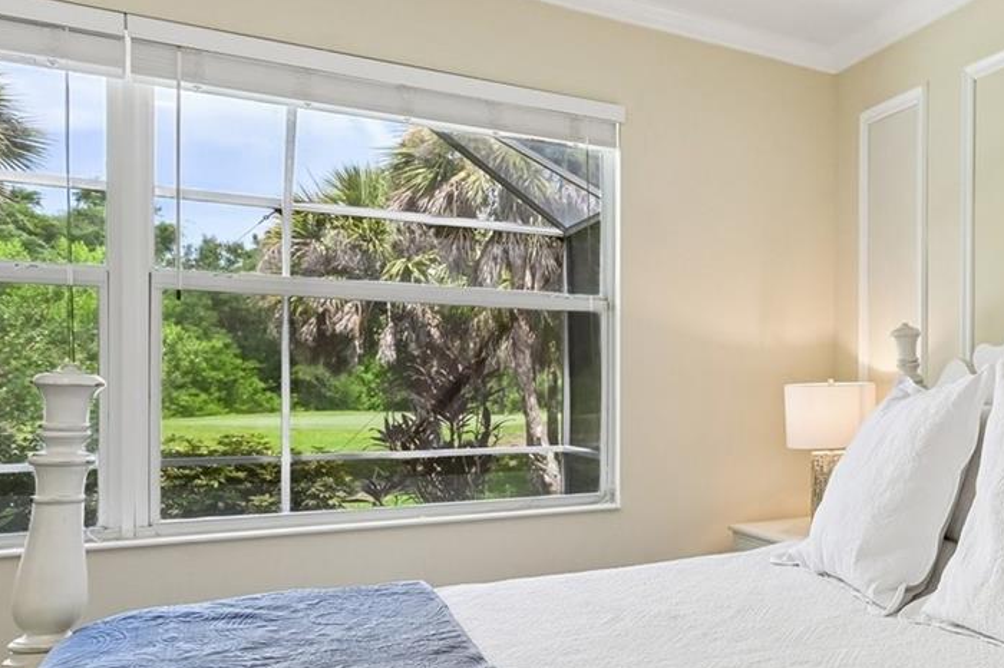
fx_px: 892
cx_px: 1091
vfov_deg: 40.9
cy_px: 394
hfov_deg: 45.1
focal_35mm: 32
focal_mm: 14
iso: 400
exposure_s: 1/40
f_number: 8
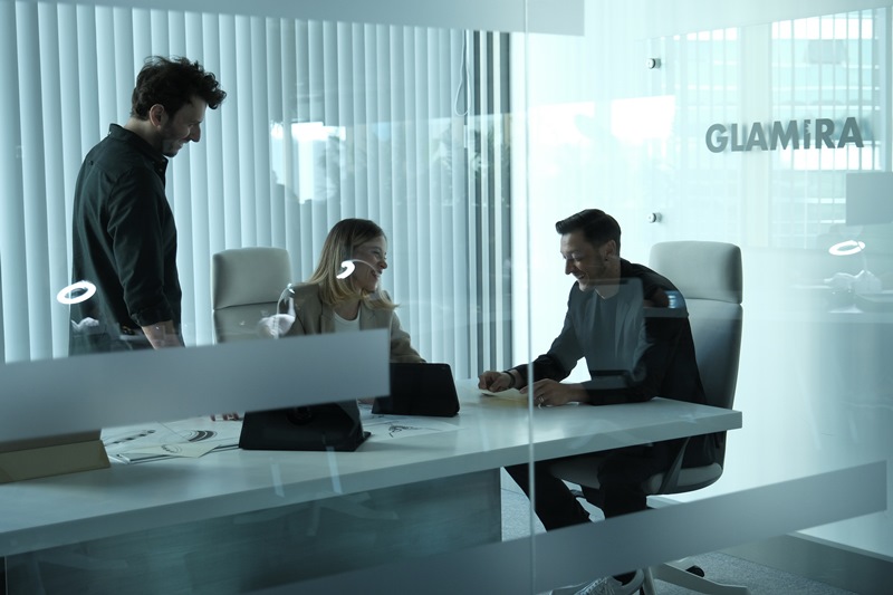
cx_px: 446
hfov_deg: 37.5
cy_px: 298
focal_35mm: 53
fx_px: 1314
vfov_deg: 25.5
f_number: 2.8
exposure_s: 1/160
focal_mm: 35.3
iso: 1000
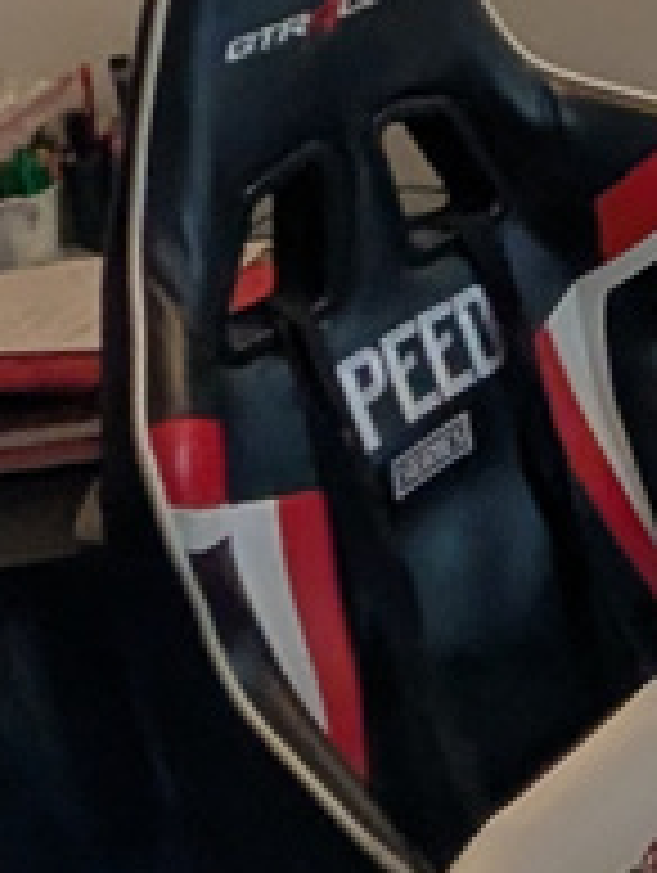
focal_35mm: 95
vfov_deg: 19.9
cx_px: 2090
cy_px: -40
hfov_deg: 10.2
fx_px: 2399
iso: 75
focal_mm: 2.02
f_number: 1.7
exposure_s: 1/40
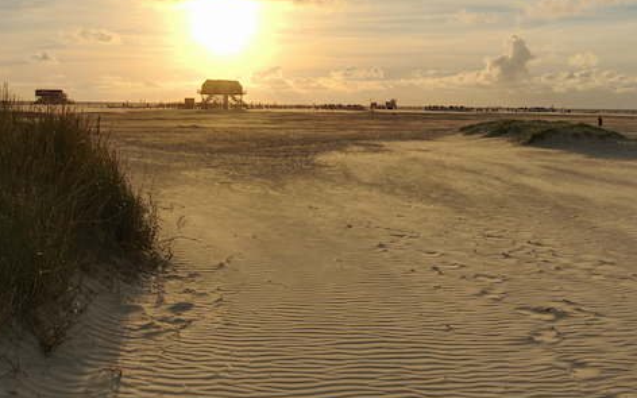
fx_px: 608
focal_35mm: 35
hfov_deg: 54.6
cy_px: 52
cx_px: 404
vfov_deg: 34.6
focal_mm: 18
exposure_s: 1/800
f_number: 8
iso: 125
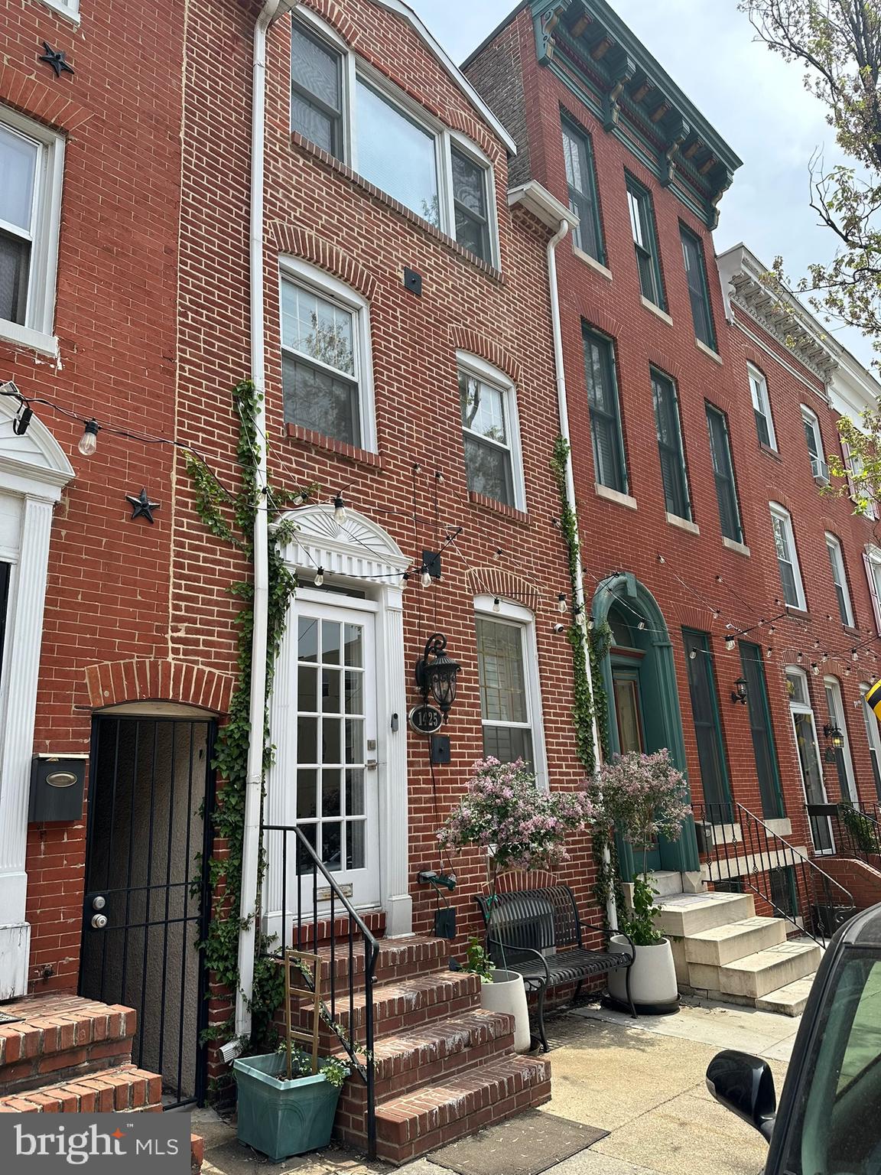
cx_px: 440
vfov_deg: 71.6
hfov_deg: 56.8
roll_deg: +2.2
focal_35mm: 24
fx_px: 814
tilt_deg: +15.7
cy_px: 588
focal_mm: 6.86
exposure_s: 1/2299
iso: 80
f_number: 1.78
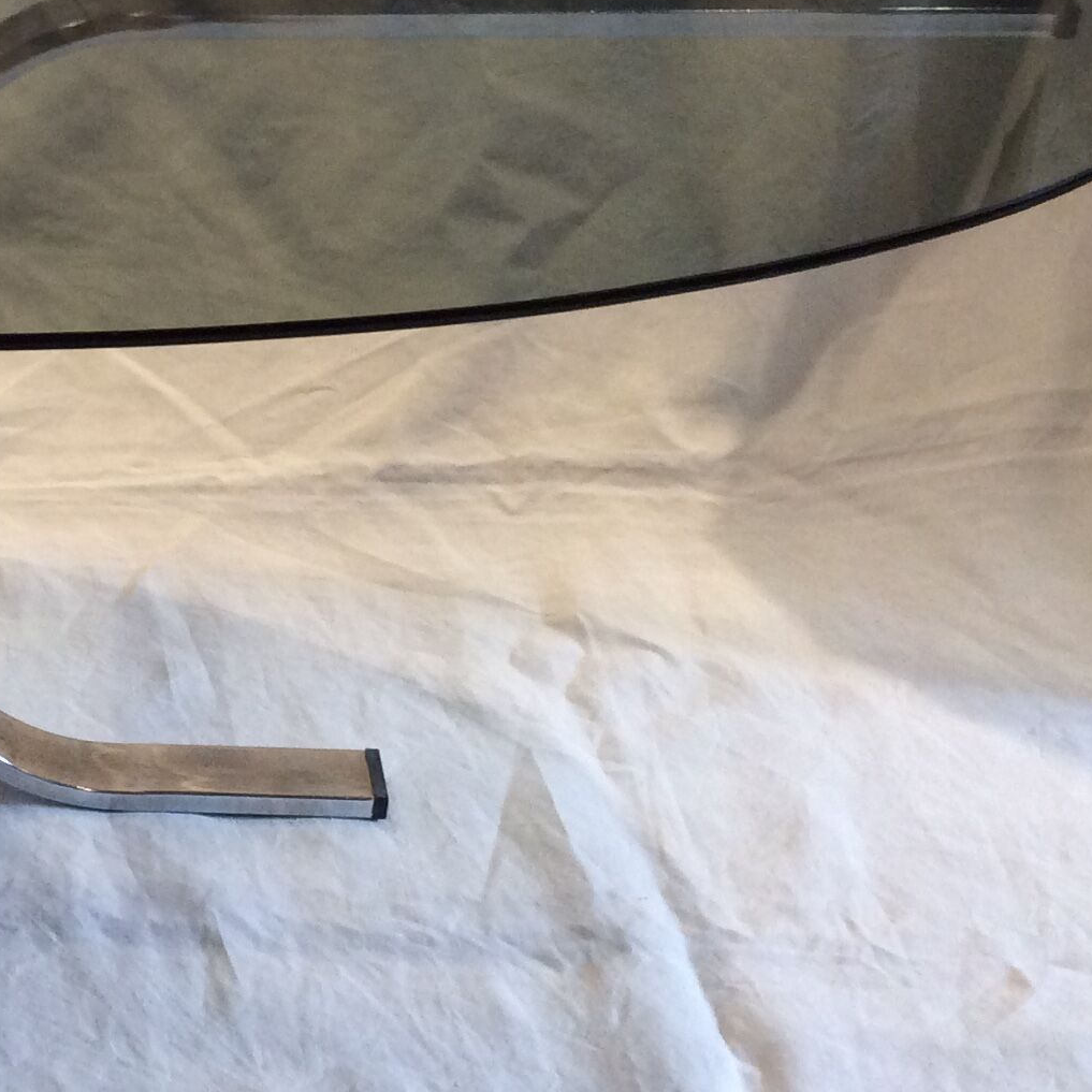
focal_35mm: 72
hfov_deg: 22.5
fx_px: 2570
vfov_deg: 23.9
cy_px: 362
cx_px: -149
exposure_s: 1/25
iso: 100
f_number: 2.4
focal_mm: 3.3
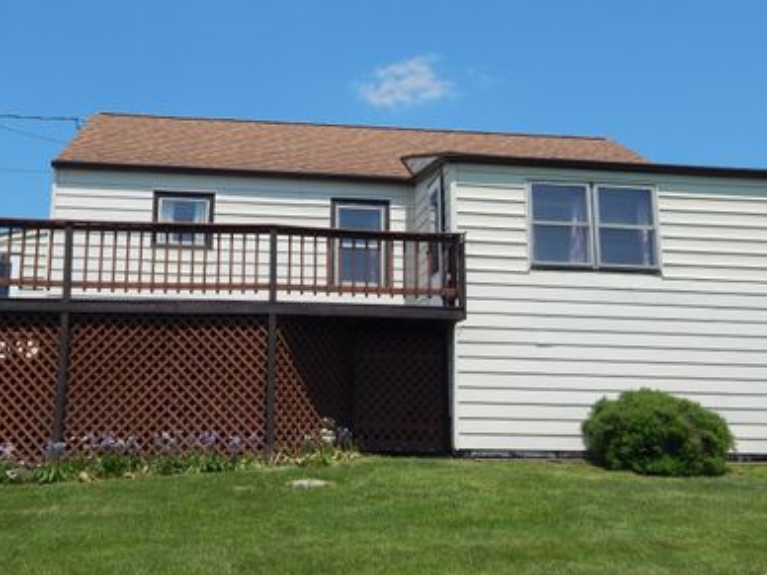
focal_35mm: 40
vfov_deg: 35.8
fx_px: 886
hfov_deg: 46.7
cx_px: 328
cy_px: 234
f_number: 6.5
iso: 125
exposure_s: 1/640
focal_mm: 5.6
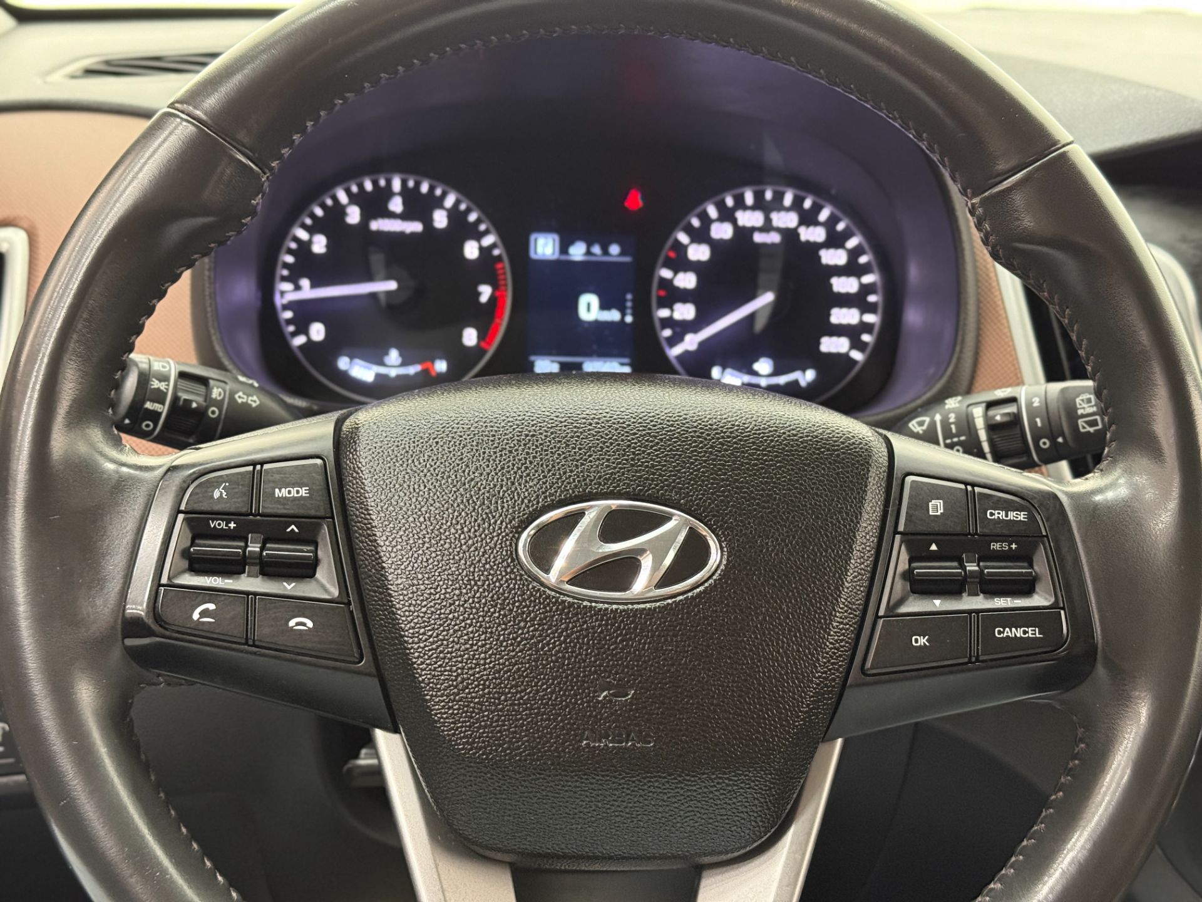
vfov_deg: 30.3
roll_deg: -2.7
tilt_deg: -18.0
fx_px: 1667
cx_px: 601
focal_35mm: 48
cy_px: 451
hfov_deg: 39.7
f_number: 1.78
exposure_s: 1/30
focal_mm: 6.76
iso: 400
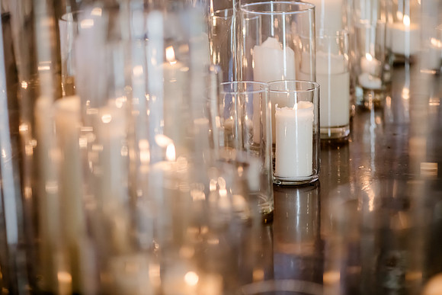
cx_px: 221
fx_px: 1321
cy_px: 148
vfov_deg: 12.7
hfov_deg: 19.0
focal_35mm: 108
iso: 2000
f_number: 3
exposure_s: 1/640
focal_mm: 105
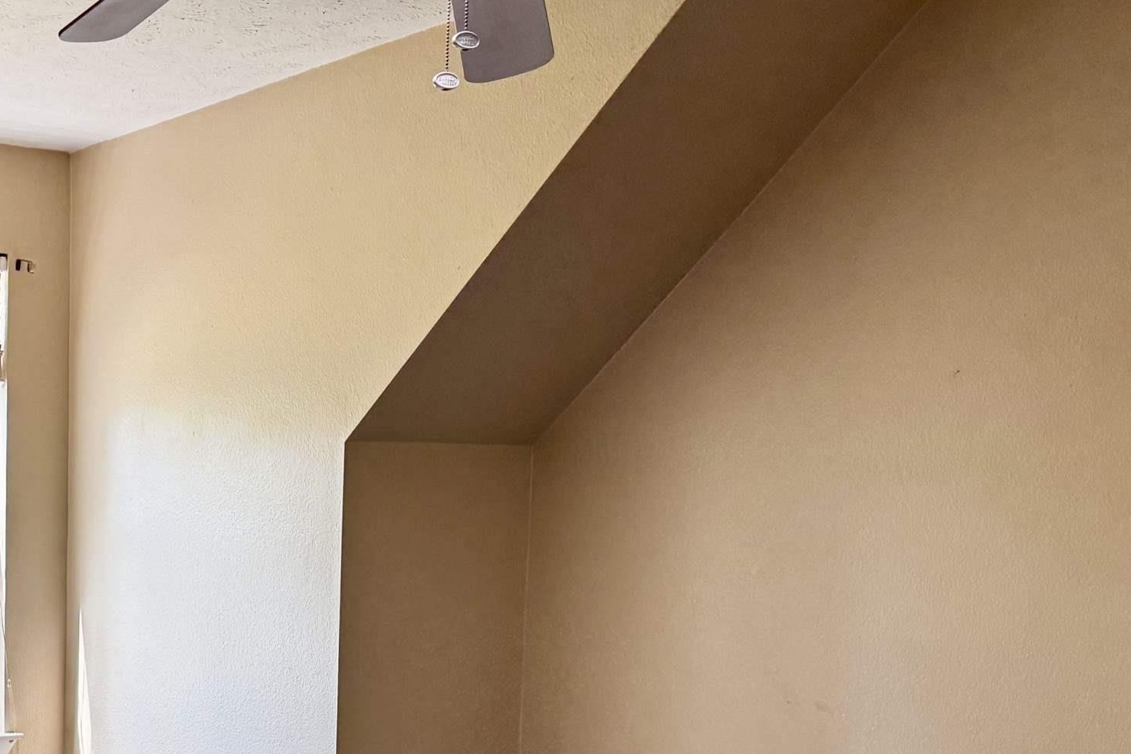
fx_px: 1633
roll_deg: -1.1
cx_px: 113
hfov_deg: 35.9
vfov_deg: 25.5
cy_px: 609
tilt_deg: -4.7
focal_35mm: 52
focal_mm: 6.76
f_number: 1.78
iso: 160
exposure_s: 1/120
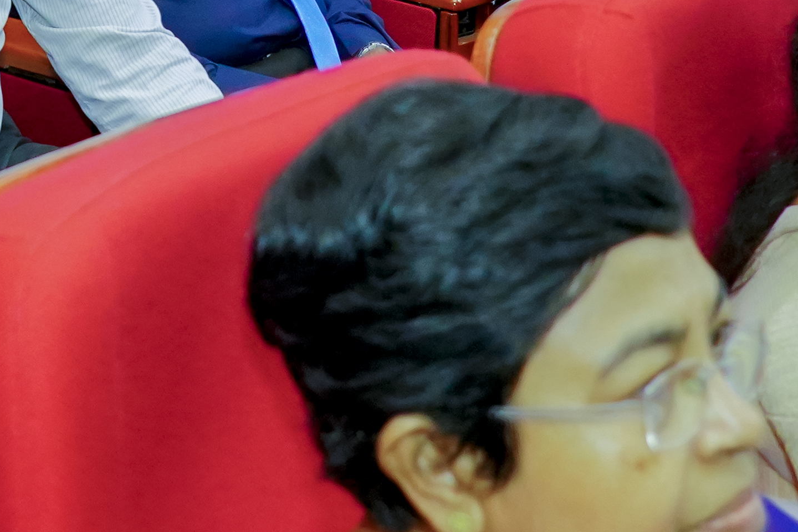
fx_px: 2216
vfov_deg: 12.3
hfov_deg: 19.6
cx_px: -66
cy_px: -492
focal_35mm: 100
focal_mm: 24
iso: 2000
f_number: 4
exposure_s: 1/200
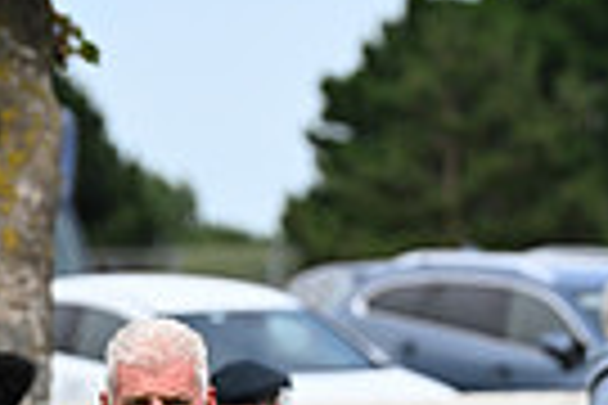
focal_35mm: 621
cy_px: 659
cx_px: 1243
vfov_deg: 2.2
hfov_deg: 3.3
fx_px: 10487
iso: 1250
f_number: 4.5
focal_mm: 145
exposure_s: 1/2000
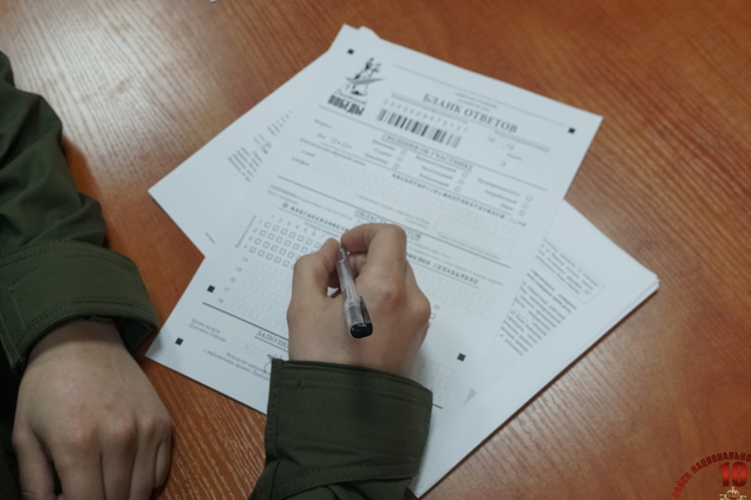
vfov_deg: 29.2
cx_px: 359
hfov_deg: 42.7
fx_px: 960
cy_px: 290
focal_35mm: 46
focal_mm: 26
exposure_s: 1/160
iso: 1600
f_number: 4
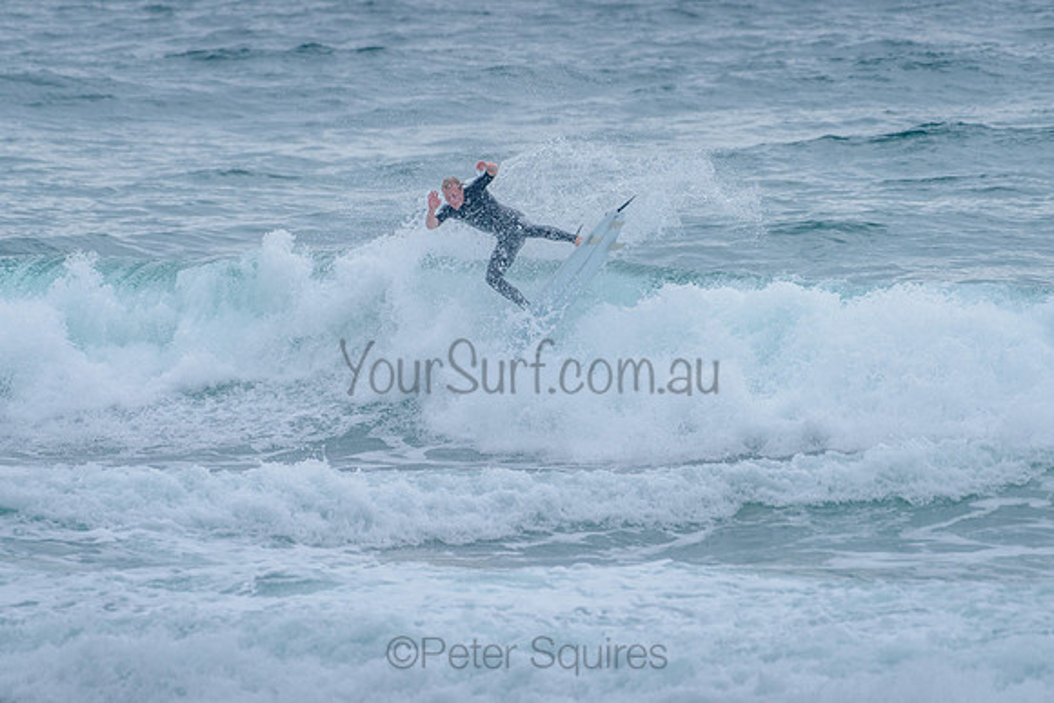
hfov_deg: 3.4
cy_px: 273
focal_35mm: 613
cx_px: 528
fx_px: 17944
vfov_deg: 2.2
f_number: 5.6
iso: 640
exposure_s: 1/1250
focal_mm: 500
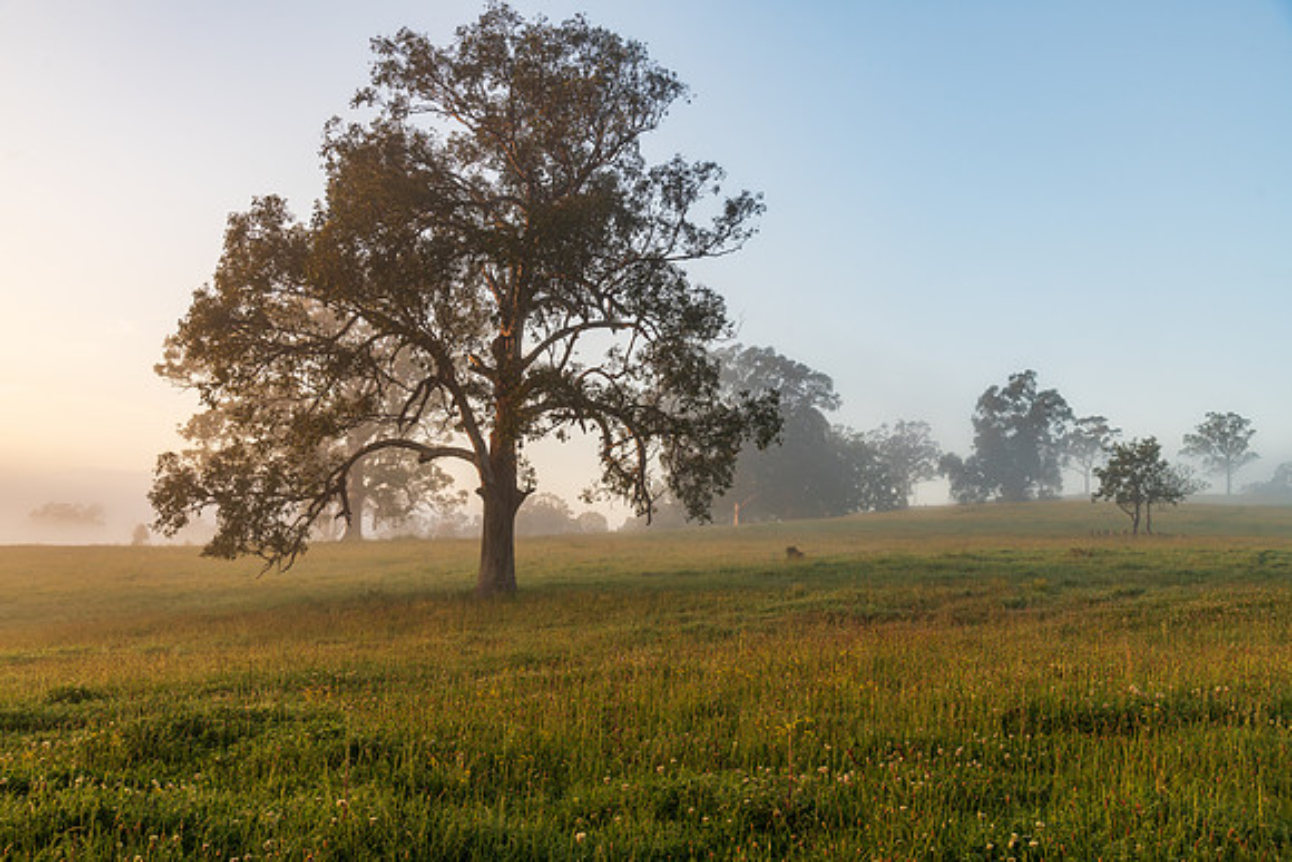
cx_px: 646
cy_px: 431
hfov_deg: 55.8
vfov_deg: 38.9
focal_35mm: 34
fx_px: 1220
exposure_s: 1/40
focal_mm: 34
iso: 125
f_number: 8
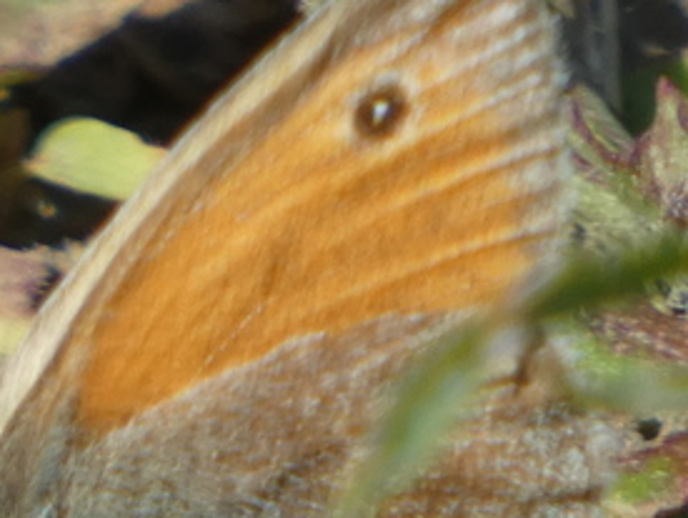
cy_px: 418
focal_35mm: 3570
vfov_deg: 0.4
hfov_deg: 0.6
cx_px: 224
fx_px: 71047
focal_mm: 206.4
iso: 80
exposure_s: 1/160
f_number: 5.8
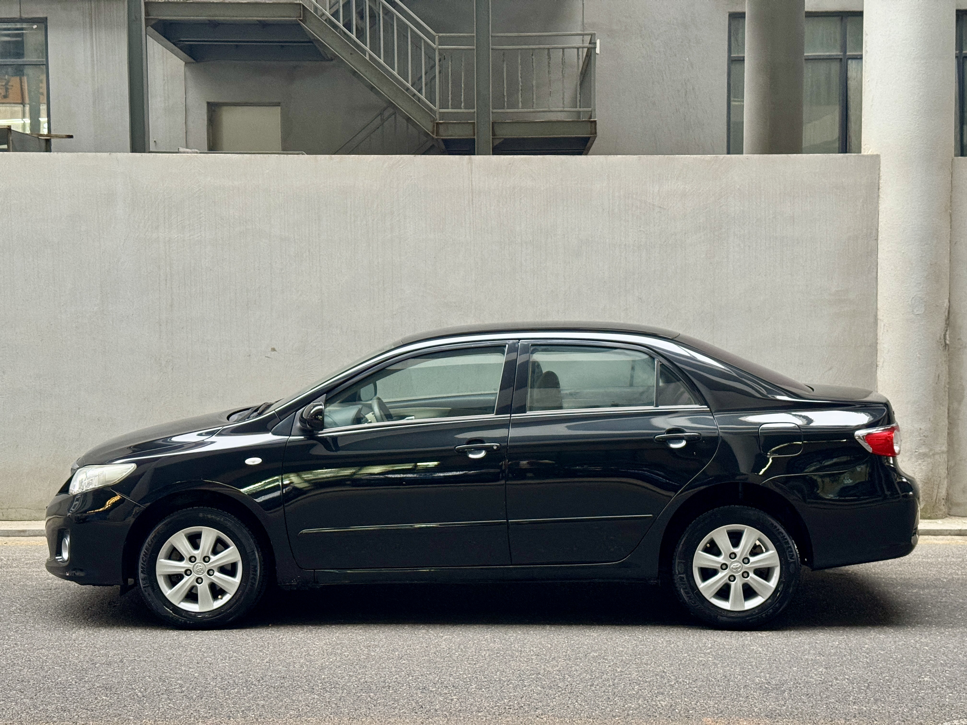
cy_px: 362
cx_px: 484
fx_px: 1341
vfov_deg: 30.3
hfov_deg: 39.7
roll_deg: +0.7
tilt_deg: -3.4
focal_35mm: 48
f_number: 1.78
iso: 400
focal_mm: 6.76
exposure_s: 1/40
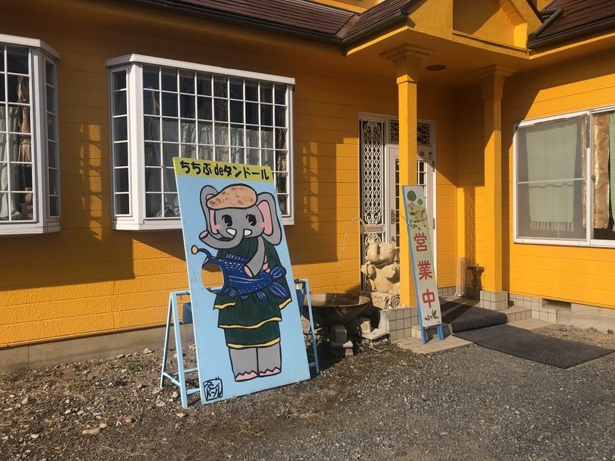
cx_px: 308
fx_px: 497
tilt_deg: -1.3
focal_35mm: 28
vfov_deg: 49.7
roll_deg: +0.9
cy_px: 230
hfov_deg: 63.5
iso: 20
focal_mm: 3.99
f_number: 1.8
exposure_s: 1/2825
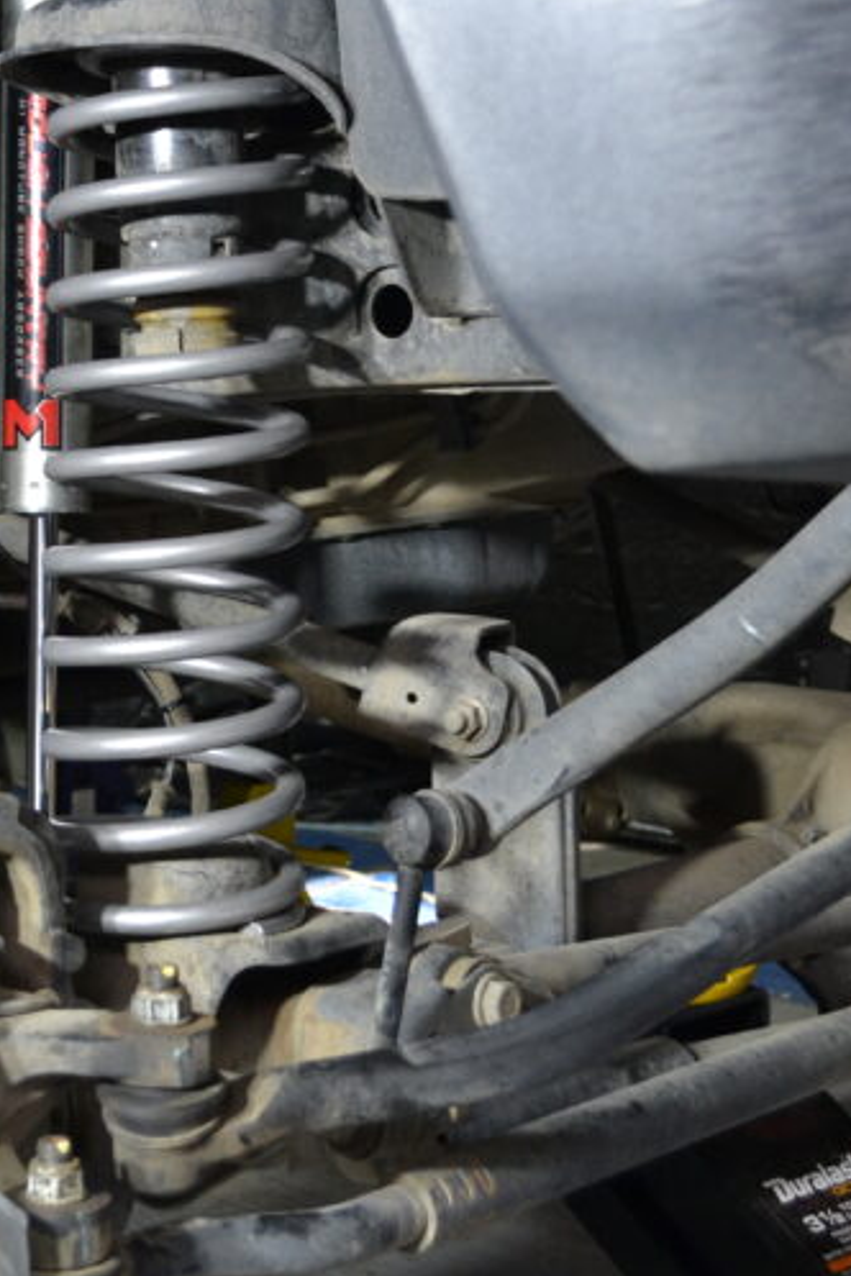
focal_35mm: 74
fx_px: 2624
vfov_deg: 27.1
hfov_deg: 18.2
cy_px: 379
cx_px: 135
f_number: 4
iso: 900
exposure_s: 1/60
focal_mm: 24
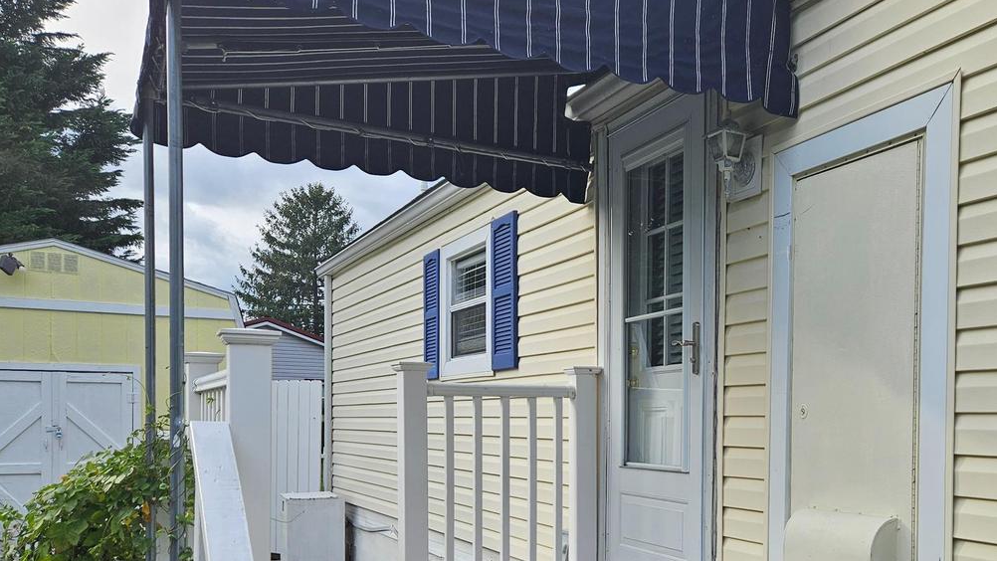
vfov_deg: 32.2
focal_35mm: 36
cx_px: 684
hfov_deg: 53.9
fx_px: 952
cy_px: 423
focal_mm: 5.4
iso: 25
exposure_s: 1/544
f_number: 1.8
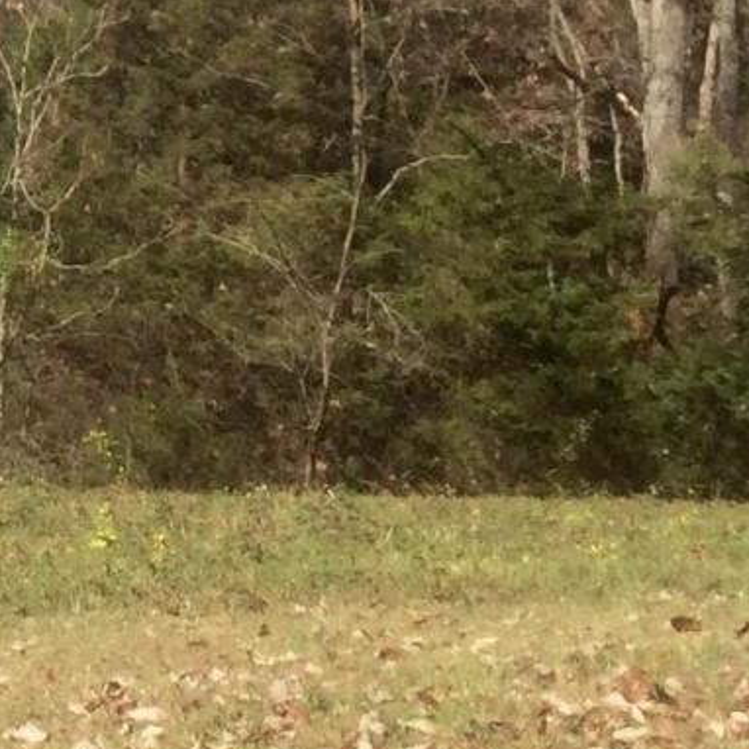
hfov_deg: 11.1
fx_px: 3501
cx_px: -768
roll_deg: -3.6
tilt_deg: +0.2
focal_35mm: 143
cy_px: -445
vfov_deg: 11.6
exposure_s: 1/1580
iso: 32
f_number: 2.2
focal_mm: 4.15
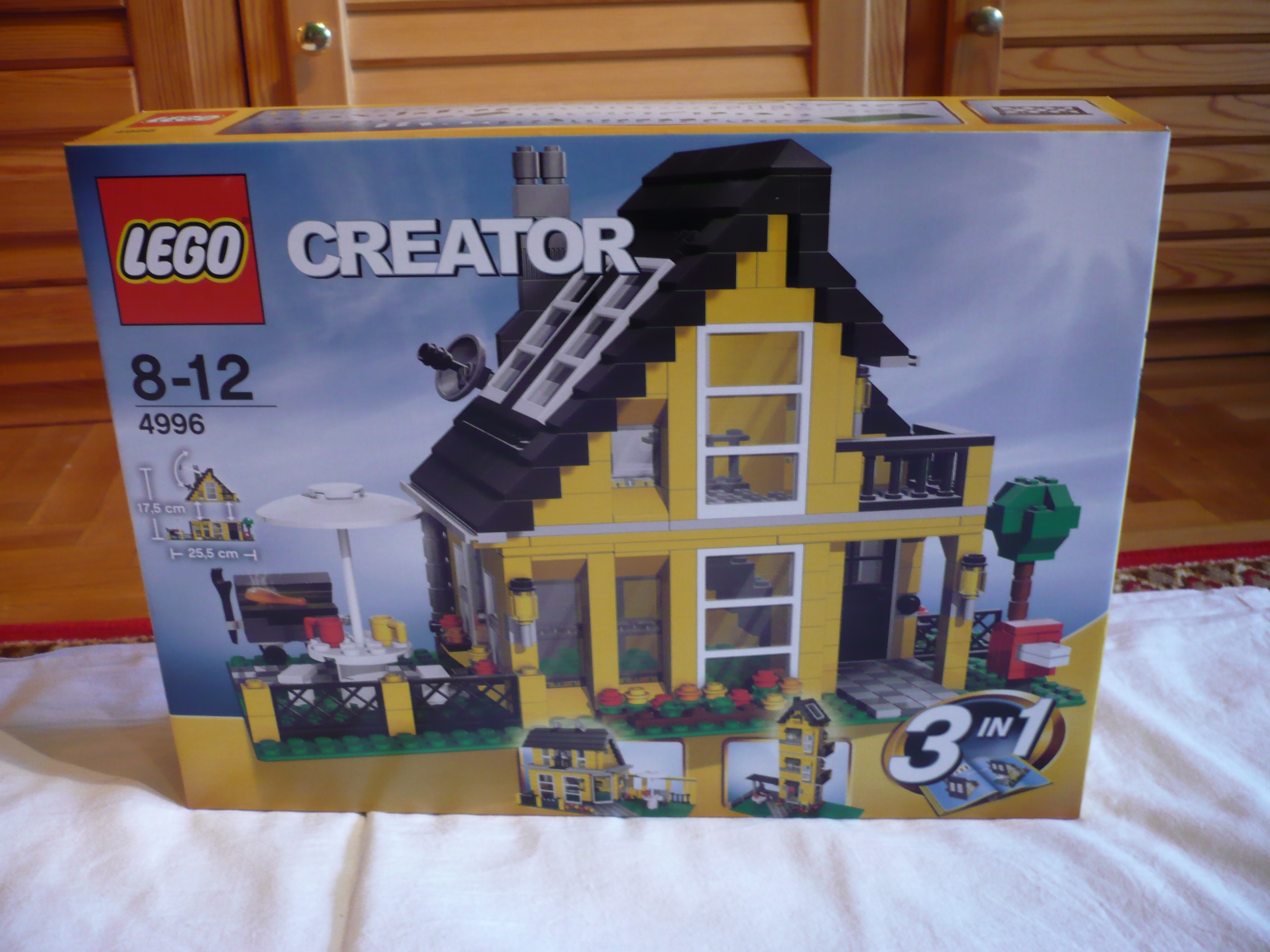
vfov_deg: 40.7
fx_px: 1284
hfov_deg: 52.6
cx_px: 635
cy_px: 476
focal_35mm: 35
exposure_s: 1/8
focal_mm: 5.8
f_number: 2.8
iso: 200
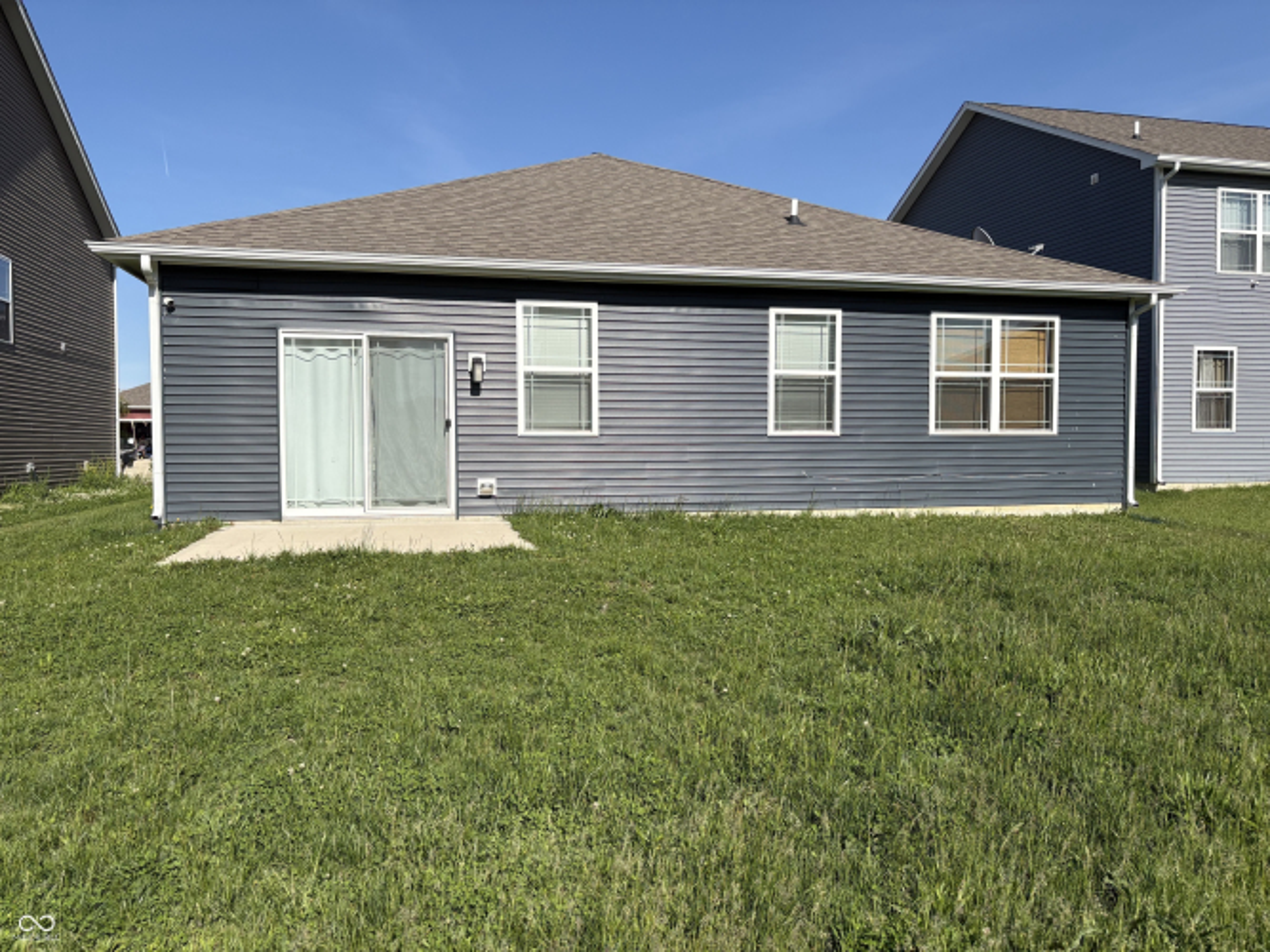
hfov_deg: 67.3
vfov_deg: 53.0
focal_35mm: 26
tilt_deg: -1.6
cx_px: 635
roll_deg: +0.2
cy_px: 476
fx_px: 954
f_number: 1.6
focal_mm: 5.96
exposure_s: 1/4329
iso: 50
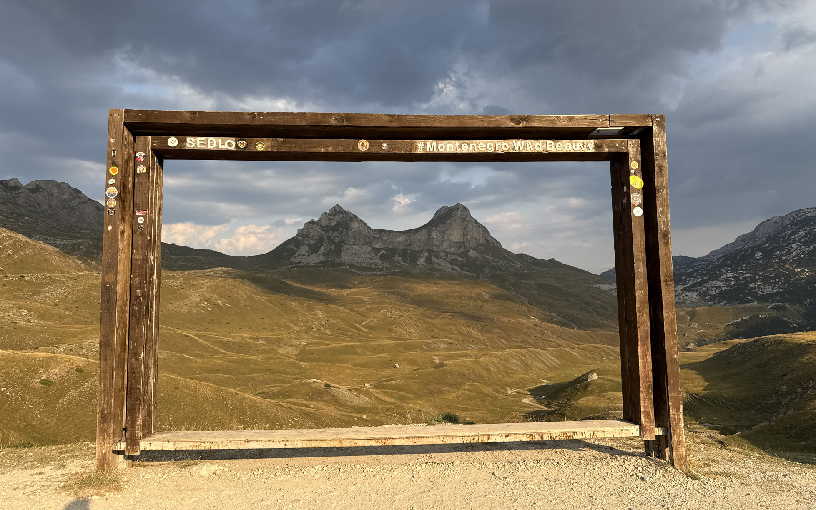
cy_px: 242
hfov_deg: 70.4
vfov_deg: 47.6
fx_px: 578
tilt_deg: +6.0
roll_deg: +1.1
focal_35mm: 26
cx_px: 404
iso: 80
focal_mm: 6.76
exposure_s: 1/1812
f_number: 1.78
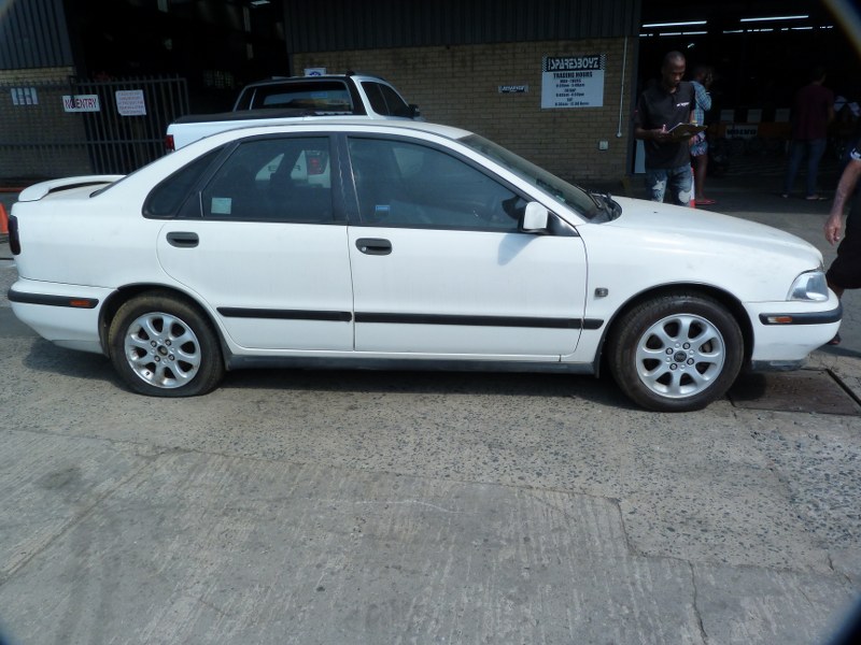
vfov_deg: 54.9
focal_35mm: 25
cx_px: 430
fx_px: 622
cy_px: 322
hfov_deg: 69.4
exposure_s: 1/250
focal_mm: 4.5
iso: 125
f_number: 5.6
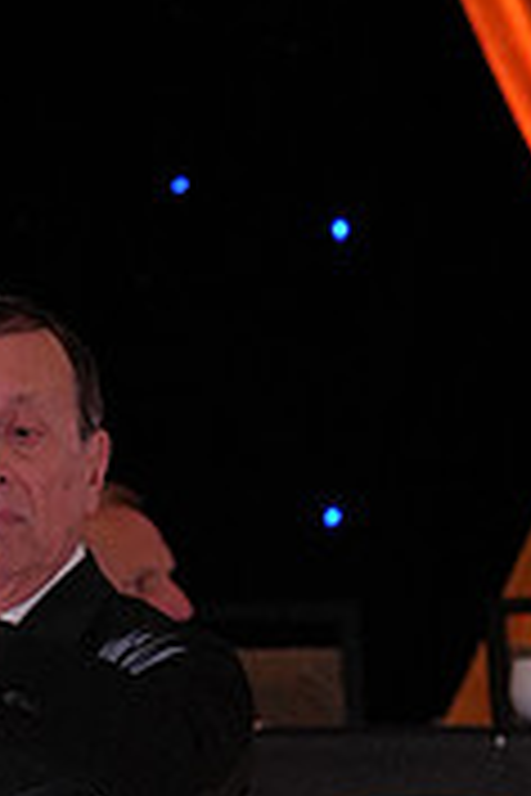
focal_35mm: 521
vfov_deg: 3.9
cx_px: -236
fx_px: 11526
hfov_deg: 2.6
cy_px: 1255
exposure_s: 1/400
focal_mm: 106
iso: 1250
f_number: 4
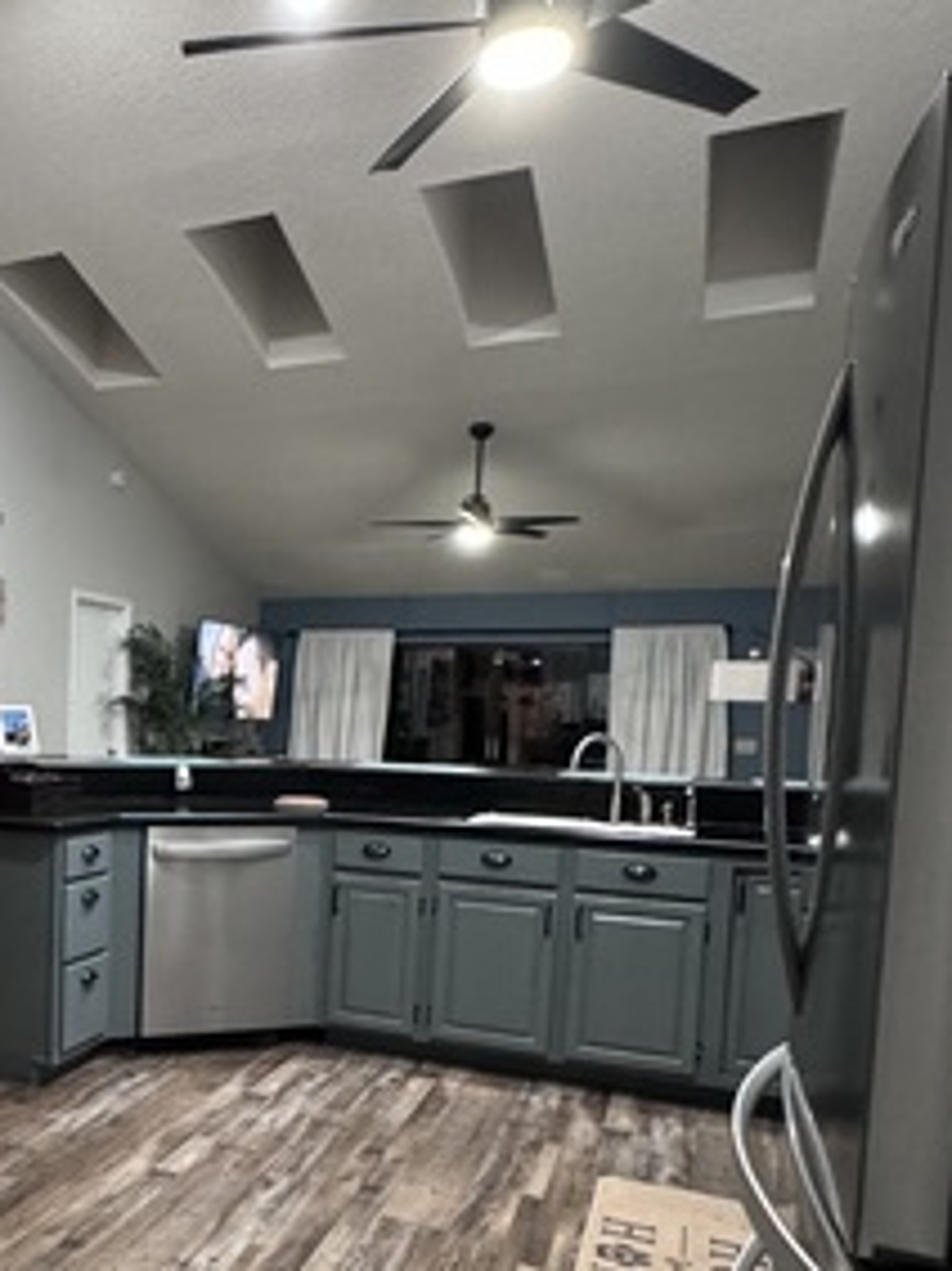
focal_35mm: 33
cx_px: 76
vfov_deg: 54.6
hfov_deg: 39.5
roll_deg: -1.5
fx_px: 1211
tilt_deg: -5.0
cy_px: 811
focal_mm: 2.22
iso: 1000
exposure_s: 1/60
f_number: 2.2
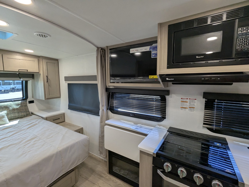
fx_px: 115
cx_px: 124
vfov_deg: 78.2
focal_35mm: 16
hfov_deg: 94.4
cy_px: 94
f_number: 2.2
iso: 201
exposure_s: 1/99.5
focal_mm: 2.35
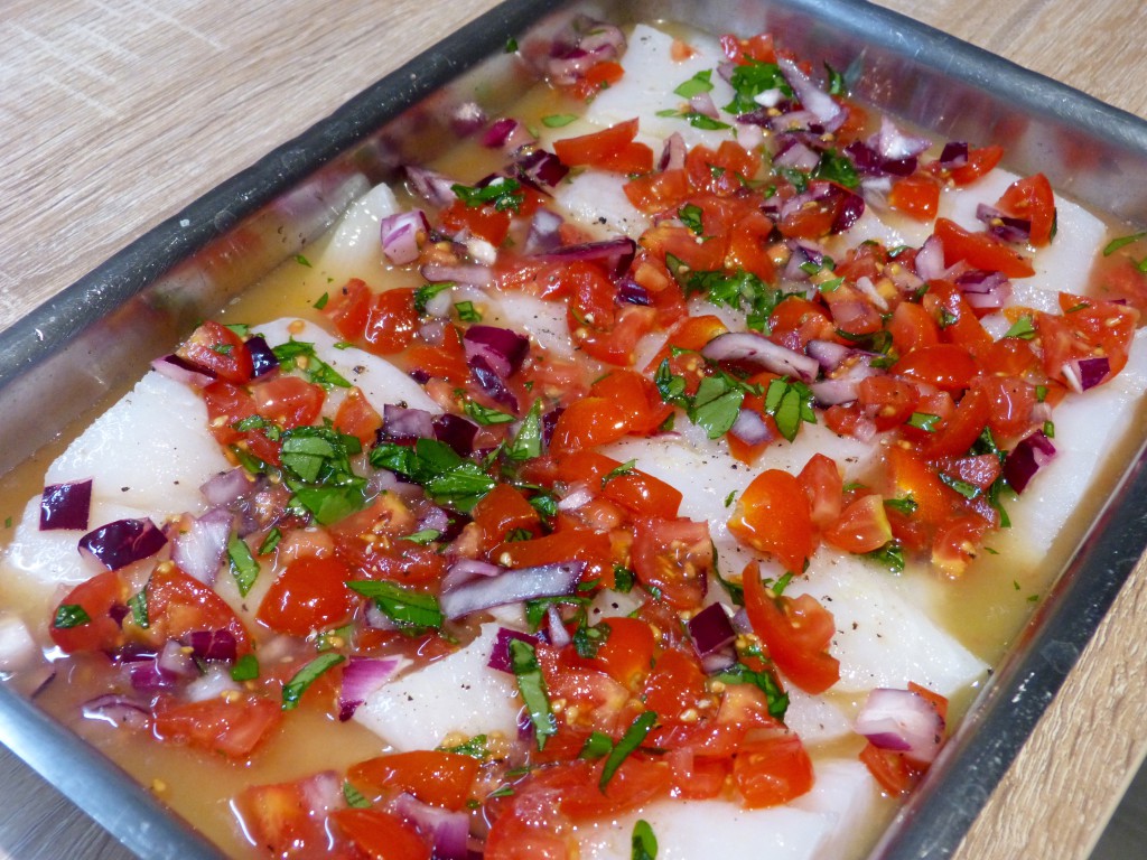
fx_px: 1491
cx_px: 574
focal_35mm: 45
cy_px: 430
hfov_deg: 42.1
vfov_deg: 32.2
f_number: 3.2
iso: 400
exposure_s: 1/50
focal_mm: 7.6
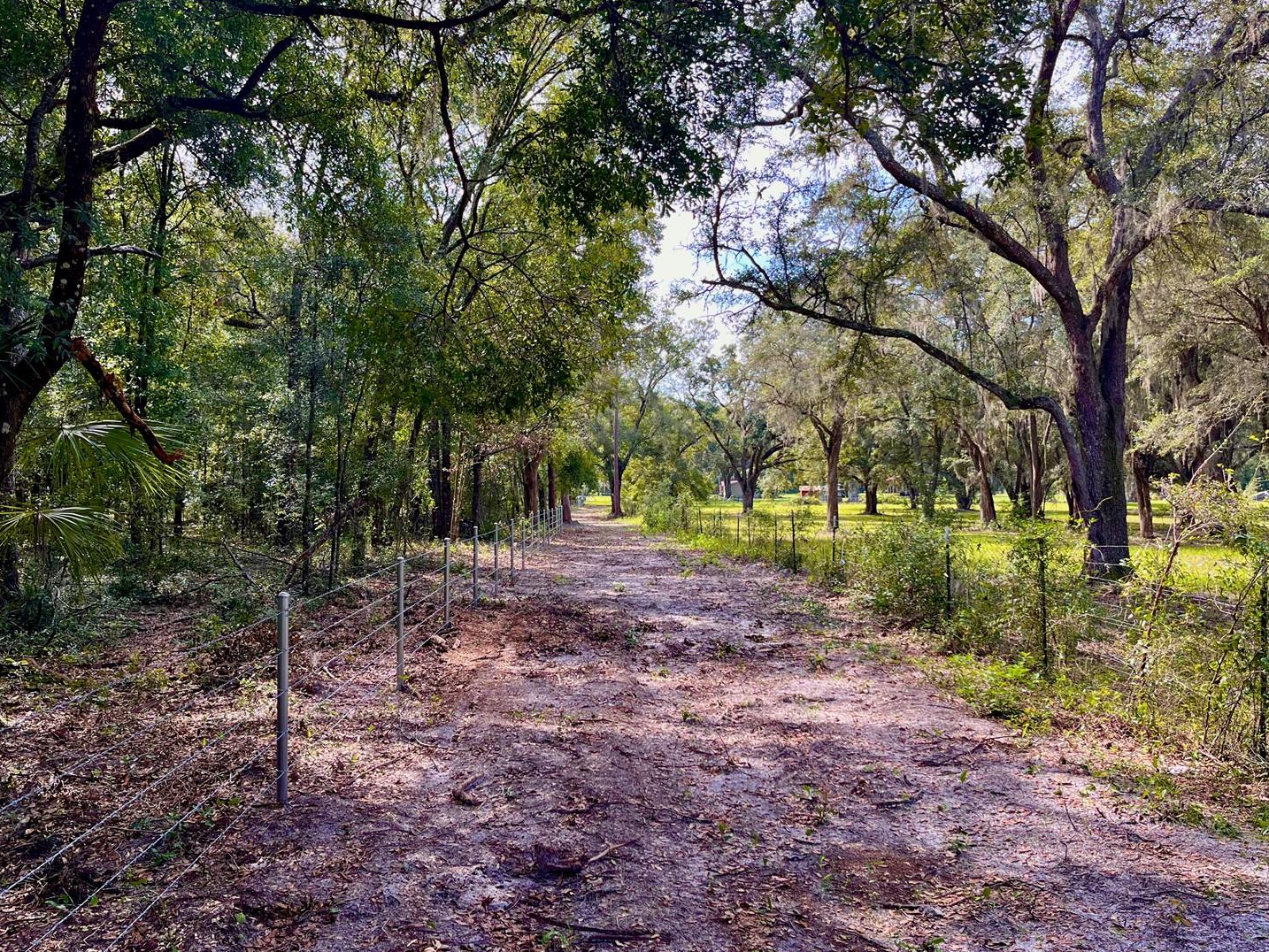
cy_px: 461
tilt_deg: +1.1
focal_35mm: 29
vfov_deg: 48.2
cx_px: 634
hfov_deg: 61.7
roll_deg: +0.7
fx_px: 1063
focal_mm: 5.1
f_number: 1.6
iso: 50
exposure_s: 1/459
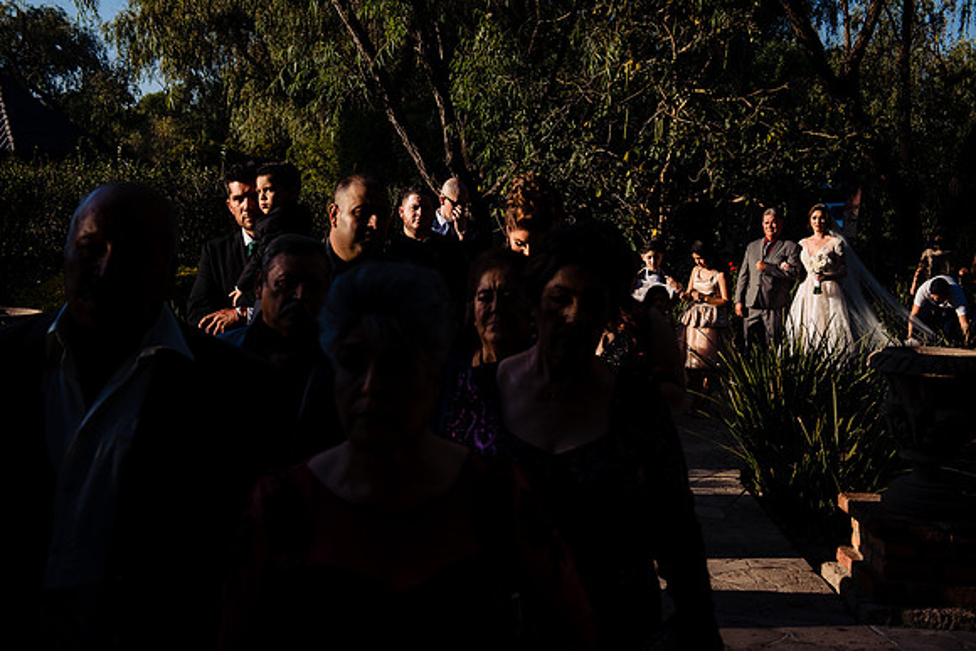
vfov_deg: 30.5
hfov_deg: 44.5
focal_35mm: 44
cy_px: 326
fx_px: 1193
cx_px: 488
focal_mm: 44
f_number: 6.3
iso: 1000
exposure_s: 1/2500
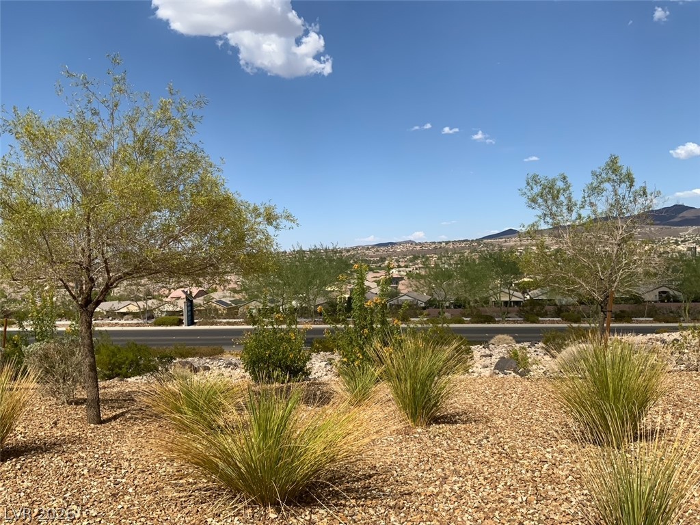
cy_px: 262
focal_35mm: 29
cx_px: 350
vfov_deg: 48.2
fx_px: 586
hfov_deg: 61.7
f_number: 1.8
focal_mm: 3
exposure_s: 1/2801
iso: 16
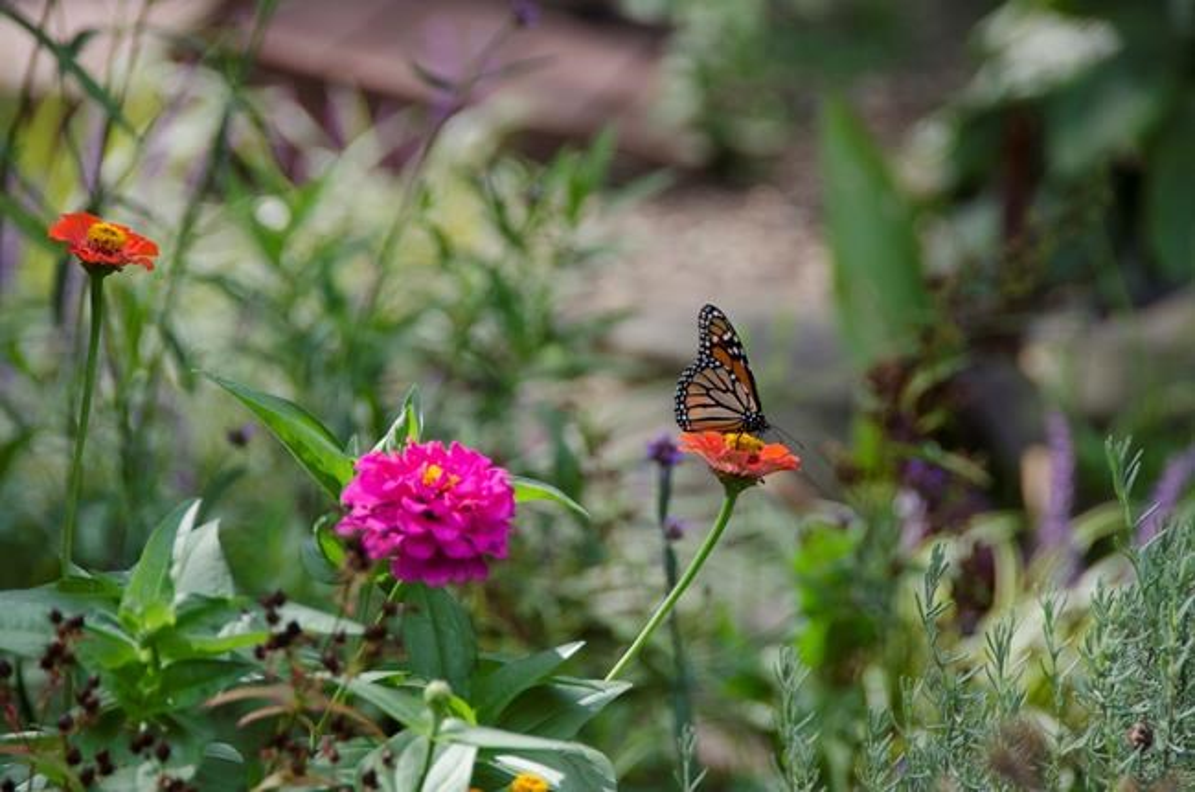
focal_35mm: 300
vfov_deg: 4.6
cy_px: 396
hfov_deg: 6.9
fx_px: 9941
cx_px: 598
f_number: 6.3
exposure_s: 1/1250
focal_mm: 200
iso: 800
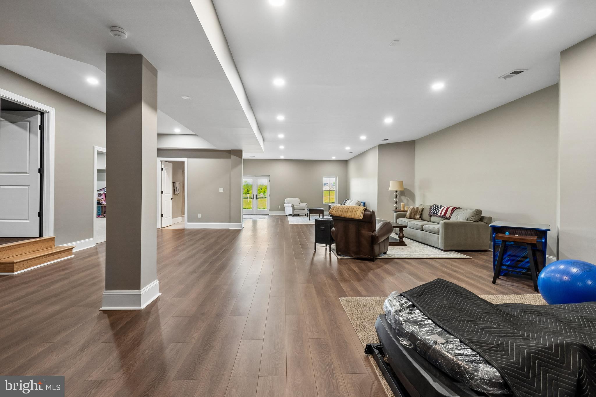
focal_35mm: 15
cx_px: 298
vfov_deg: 77.3
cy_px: 198
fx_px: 248
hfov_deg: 100.4
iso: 400
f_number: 5.6
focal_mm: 10
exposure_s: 1/20
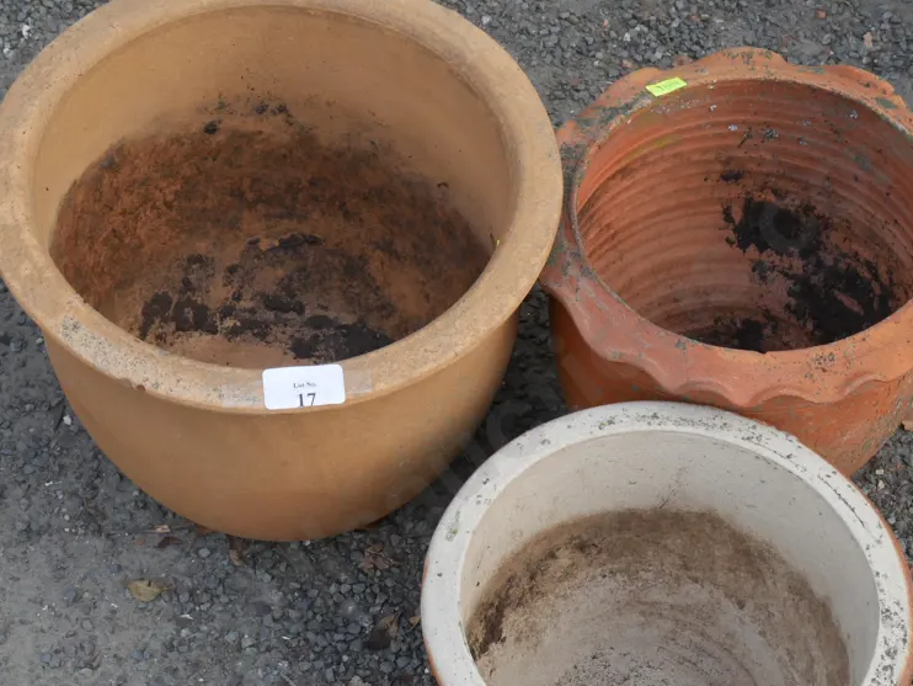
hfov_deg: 24.4
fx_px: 2111
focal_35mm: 80
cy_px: 459
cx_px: 472
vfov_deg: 18.4
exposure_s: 1/60
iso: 640
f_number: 10
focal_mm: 29
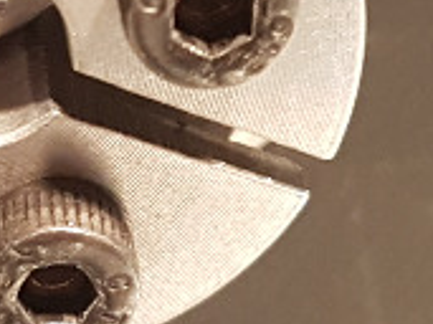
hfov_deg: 16.5
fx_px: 1462
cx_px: 8
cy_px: -38
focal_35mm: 117
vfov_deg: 12.4
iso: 160
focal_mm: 4.2
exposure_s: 1/25
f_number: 1.7
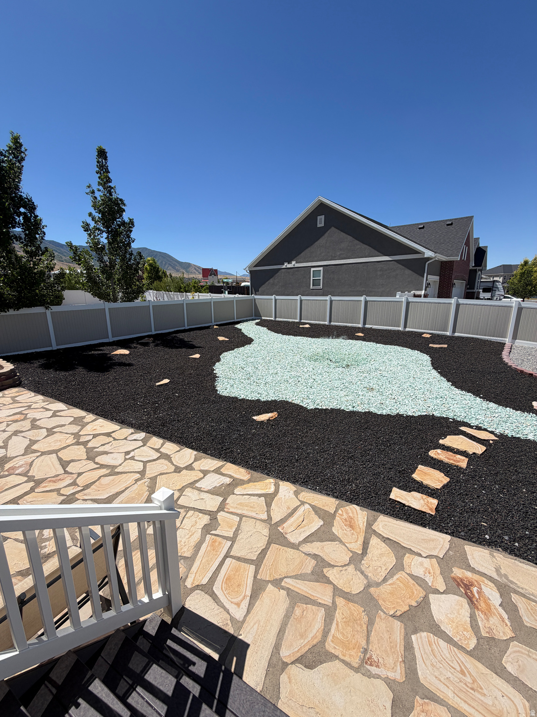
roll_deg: -0.2
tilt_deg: -12.0
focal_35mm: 14
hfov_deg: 85.7
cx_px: 268
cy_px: 358
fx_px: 290
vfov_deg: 102.1
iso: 20
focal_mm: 2.22
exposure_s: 1/1189
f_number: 2.2
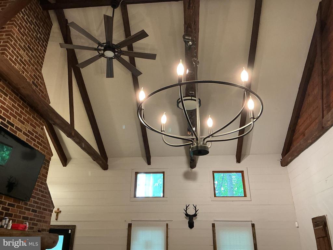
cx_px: 166
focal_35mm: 29
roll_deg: +0.3
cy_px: 125
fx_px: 279
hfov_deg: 61.7
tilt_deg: +24.6
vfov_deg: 48.2
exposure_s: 1/60
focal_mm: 3
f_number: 1.8
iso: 200
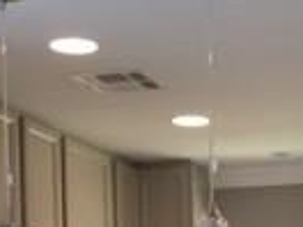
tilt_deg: -2.4
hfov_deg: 13.8
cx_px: 301
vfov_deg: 9.8
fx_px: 1234
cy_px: 440
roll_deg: -0.6
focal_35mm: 141
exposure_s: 1/30
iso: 32
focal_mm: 4.15
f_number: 2.2
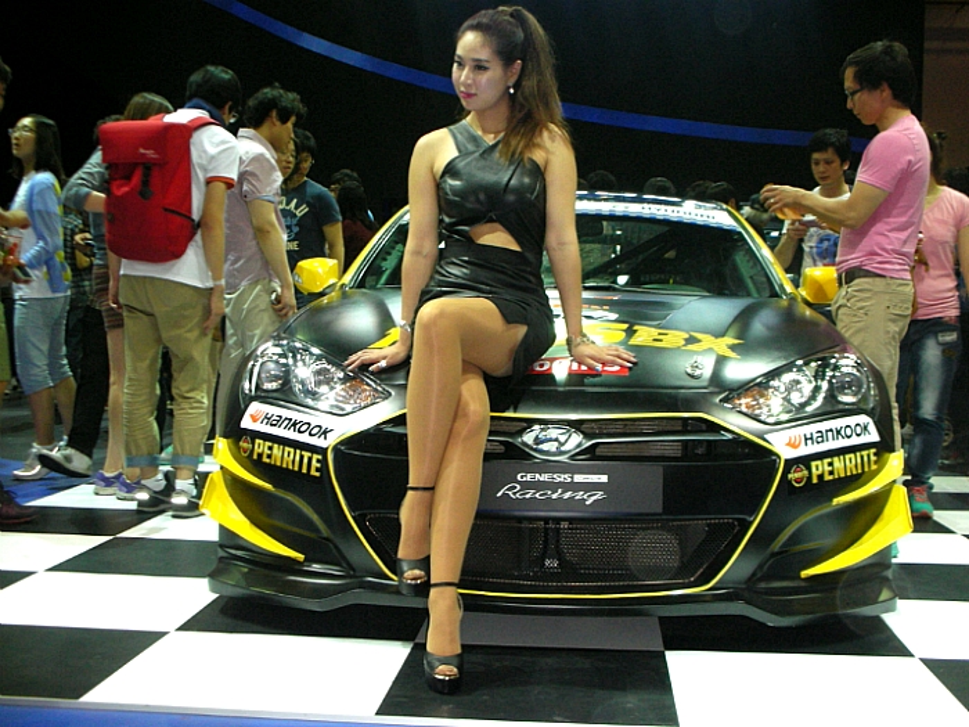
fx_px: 1288
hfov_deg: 41.2
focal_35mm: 46
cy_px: 364
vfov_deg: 31.5
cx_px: 484
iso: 177
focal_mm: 7.7
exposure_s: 1/45
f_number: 3.5
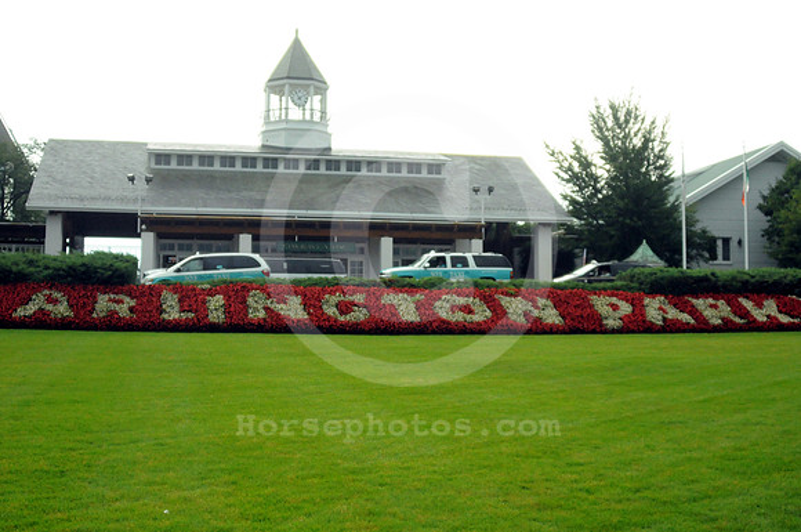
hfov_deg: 46.5
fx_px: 933
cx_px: 400
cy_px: 266
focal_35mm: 42
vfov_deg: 31.8
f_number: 3.5
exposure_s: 1/2500
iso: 2000
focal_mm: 28
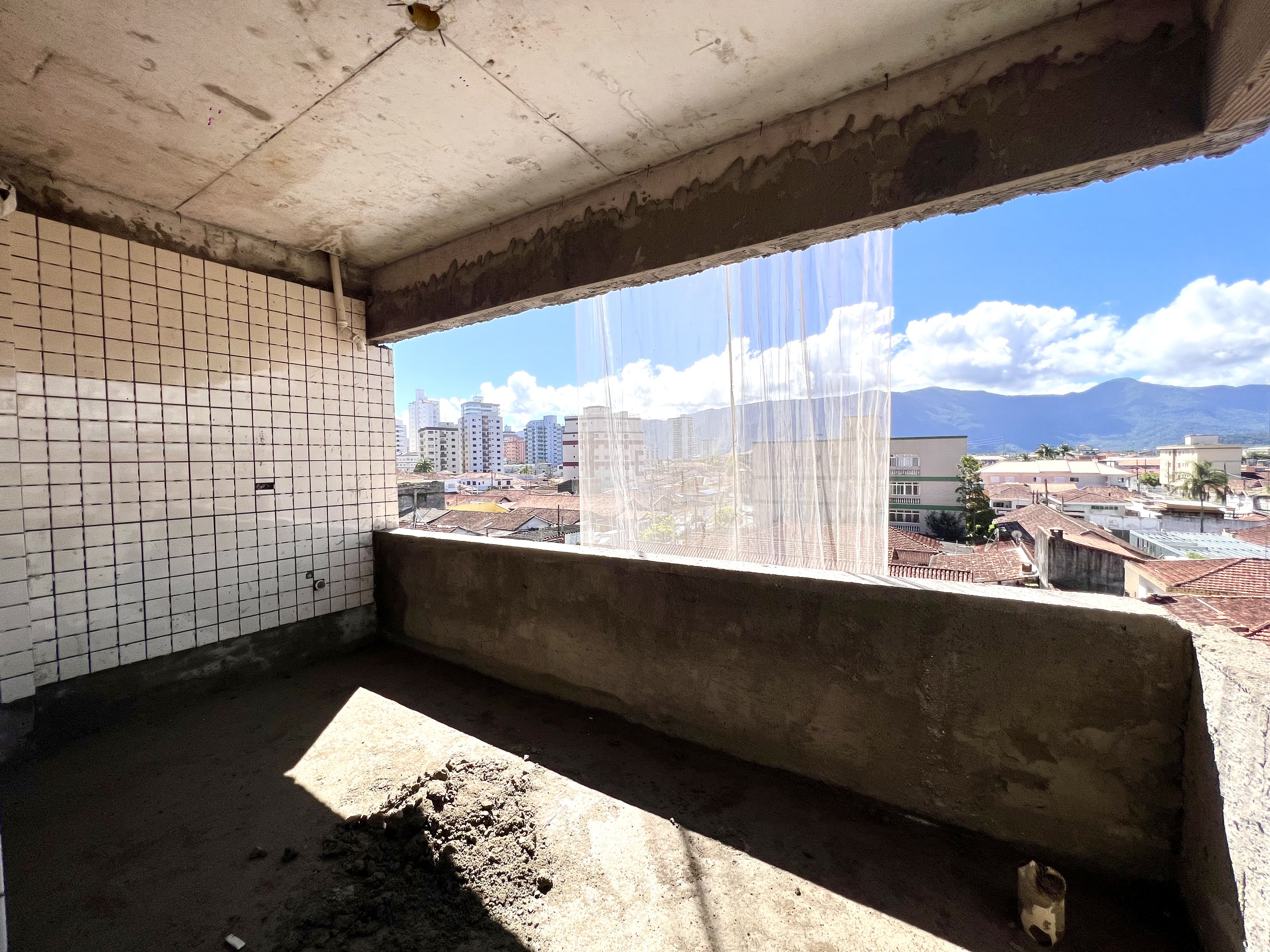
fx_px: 477
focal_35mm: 13
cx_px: 635
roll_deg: +0.7
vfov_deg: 89.9
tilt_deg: -2.7
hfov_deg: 106.2
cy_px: 476
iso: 32
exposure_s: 1/2320
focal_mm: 1.57
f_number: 1.8
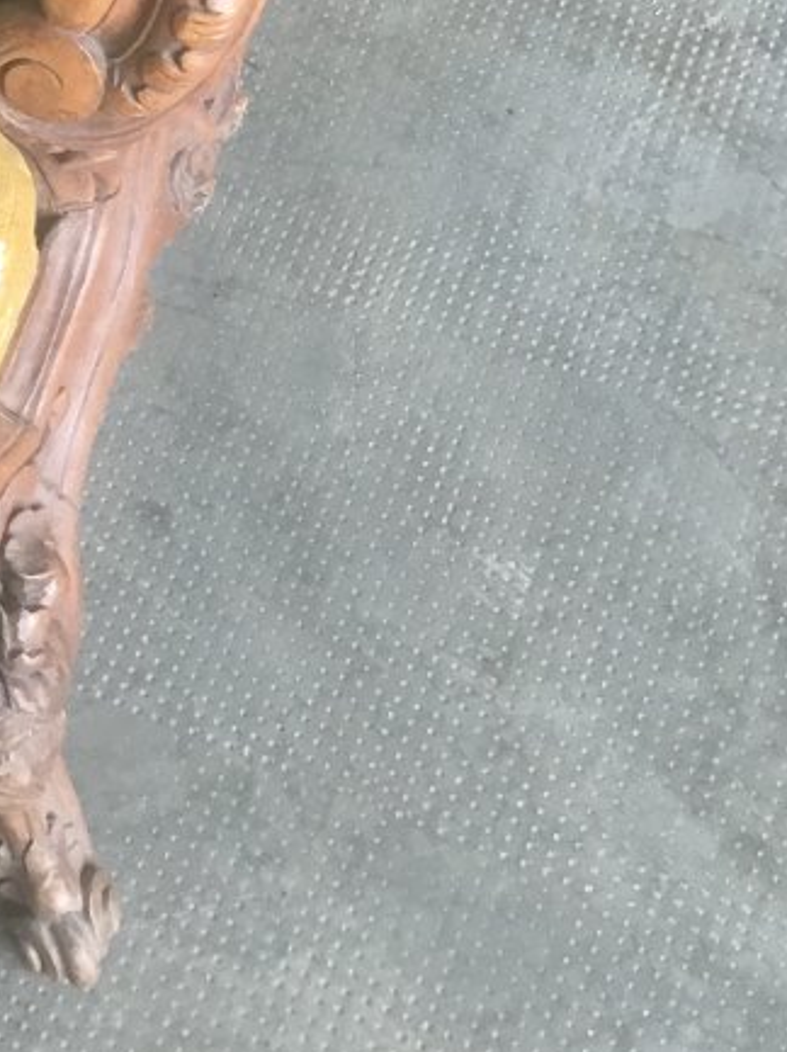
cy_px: -100
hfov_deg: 16.9
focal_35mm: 86
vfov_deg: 21.6
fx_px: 2611
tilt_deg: -51.1
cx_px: 102
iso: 100
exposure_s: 1/33
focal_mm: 3.3
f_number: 2.4
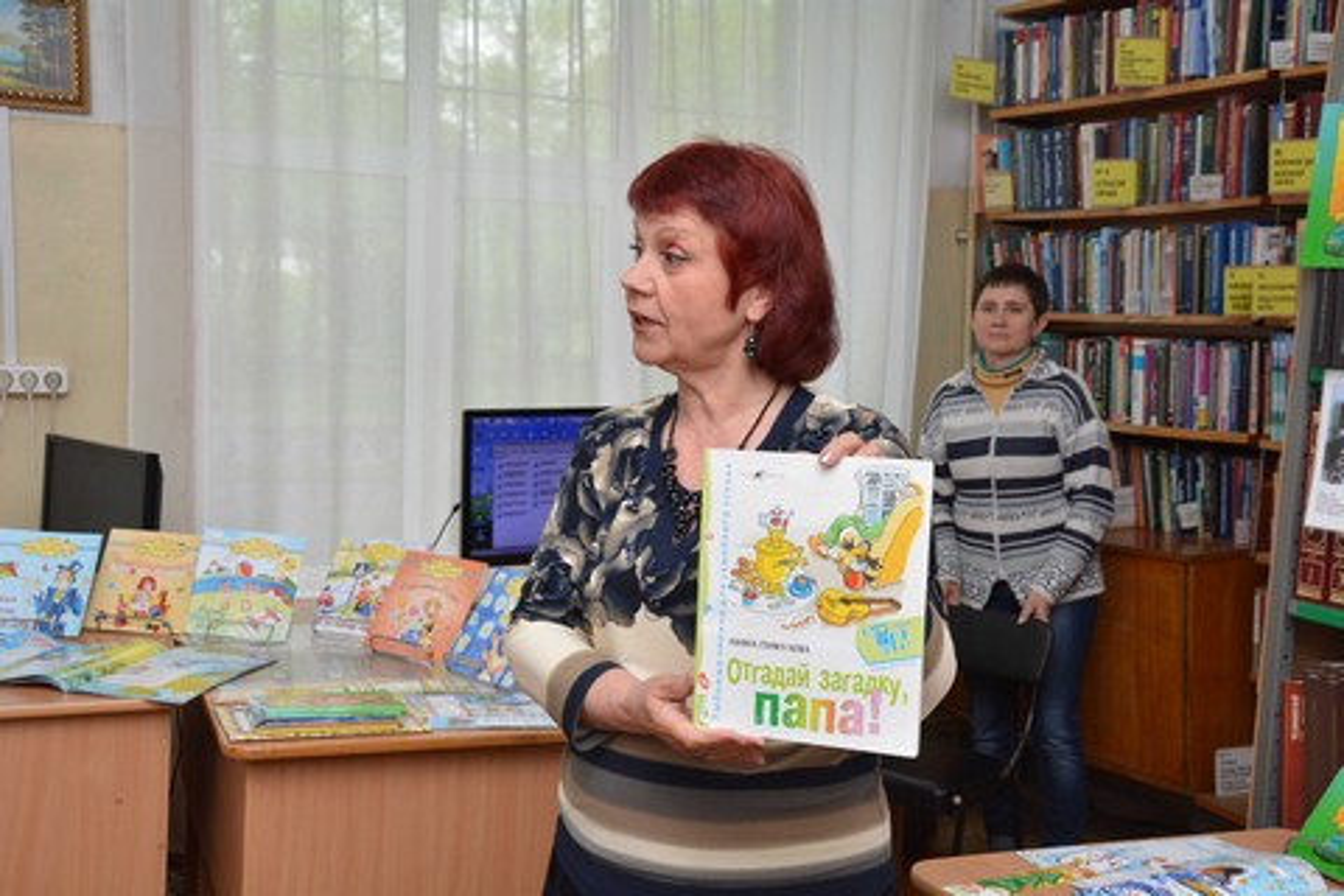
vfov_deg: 29.9
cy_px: 448
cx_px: 672
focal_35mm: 45
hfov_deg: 43.6
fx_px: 1680
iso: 800
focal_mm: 30
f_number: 7.1
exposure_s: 1/100
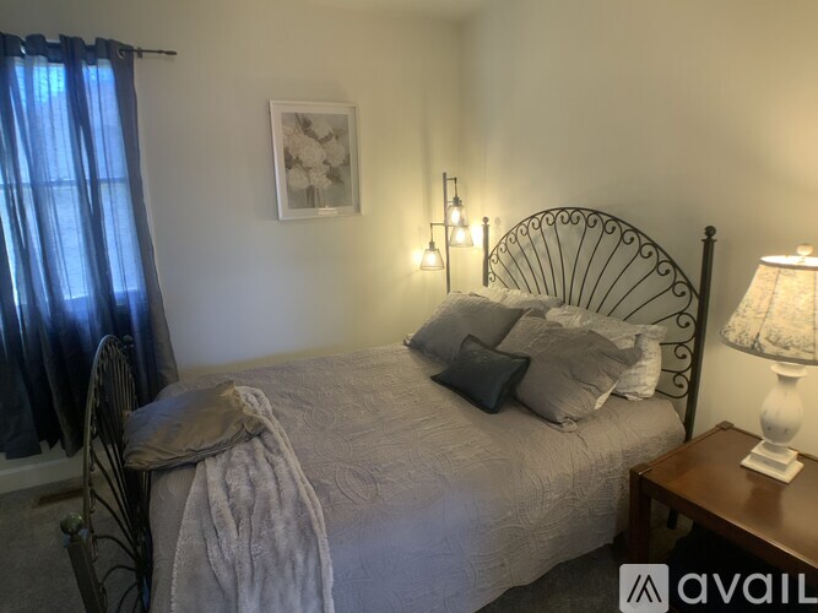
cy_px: 306
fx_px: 685
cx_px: 409
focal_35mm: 29
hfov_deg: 61.7
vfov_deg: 48.2
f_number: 1.8
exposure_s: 1/60
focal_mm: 3
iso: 100
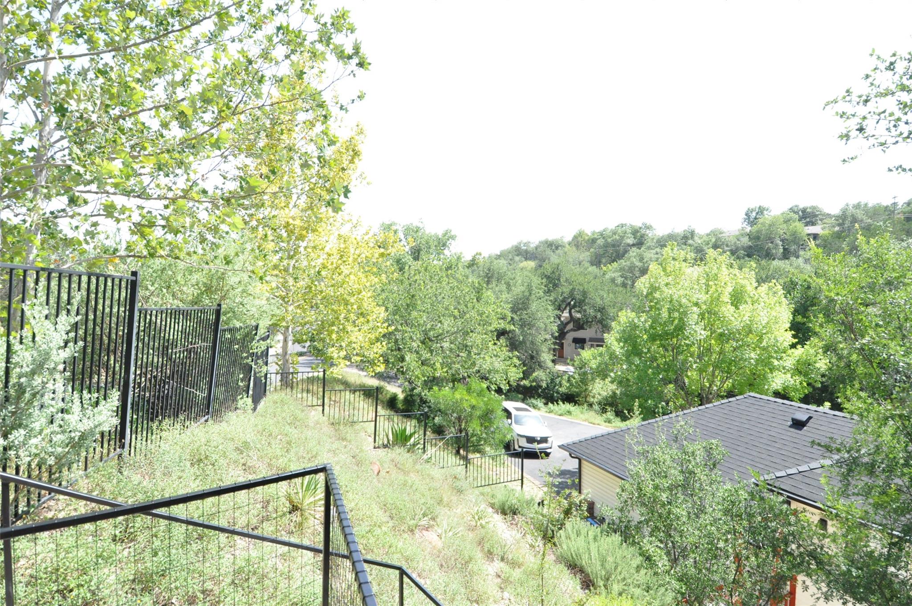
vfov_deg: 67.2
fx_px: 455
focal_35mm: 18
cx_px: 456
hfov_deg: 90.1
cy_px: 303
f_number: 7.1
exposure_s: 1/1000
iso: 2000
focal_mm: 12
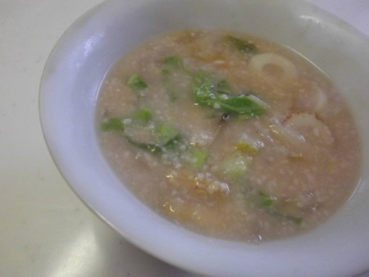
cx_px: 184
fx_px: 288
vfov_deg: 51.4
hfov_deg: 65.3
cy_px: 138
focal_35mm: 27
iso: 800
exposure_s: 1/100
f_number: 3.2
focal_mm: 4.9
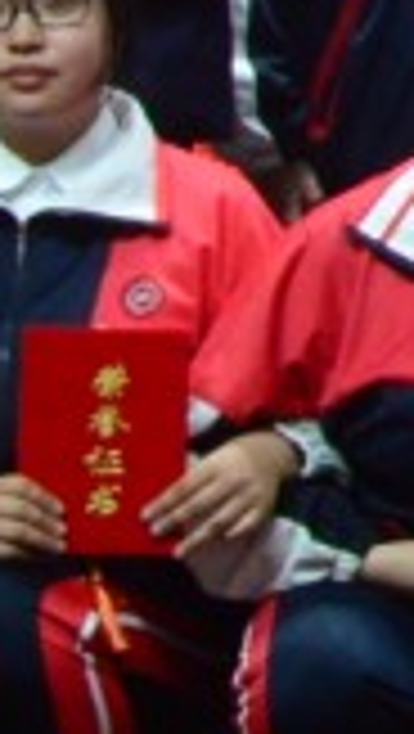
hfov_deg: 3.6
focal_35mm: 308
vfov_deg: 6.9
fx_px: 5995
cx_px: 2146
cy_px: -477
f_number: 13
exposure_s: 1/25
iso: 3200
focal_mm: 30
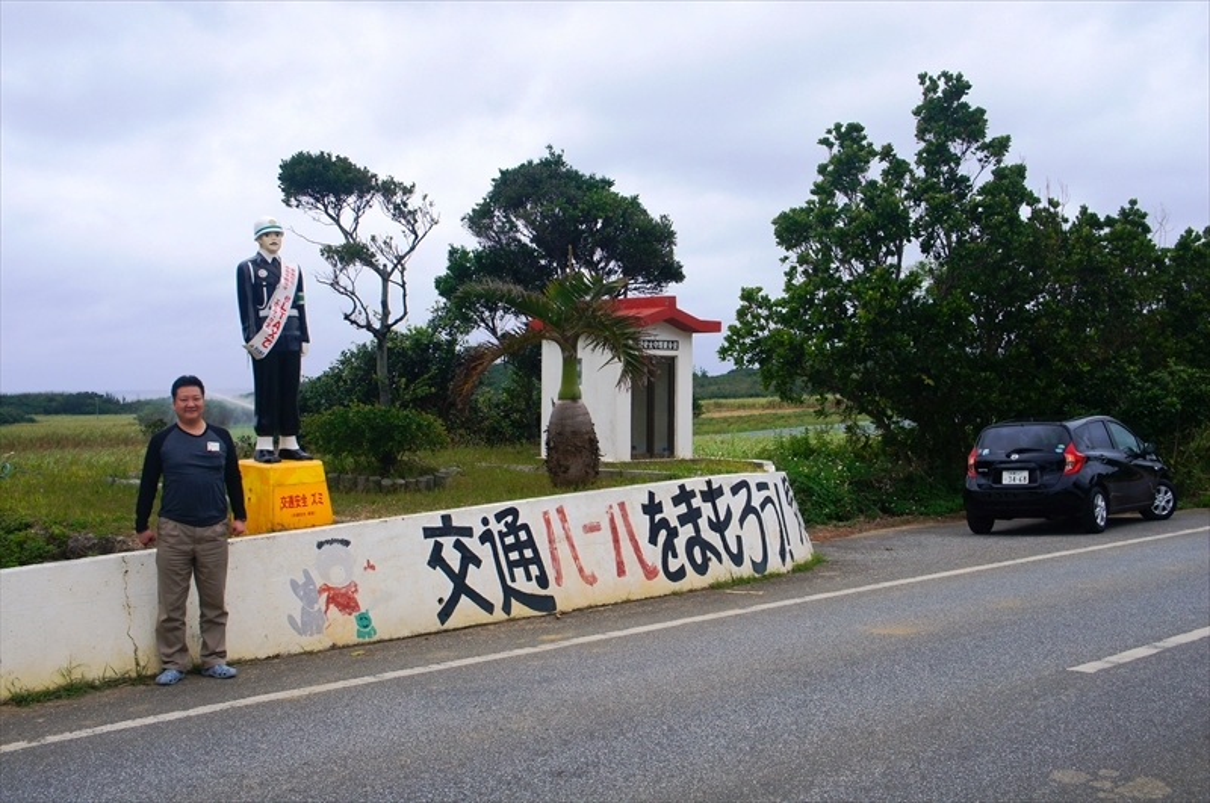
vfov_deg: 34.1
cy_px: 402
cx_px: 605
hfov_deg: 49.6
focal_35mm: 39
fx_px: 1309
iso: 200
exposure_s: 1/100
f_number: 11
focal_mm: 26
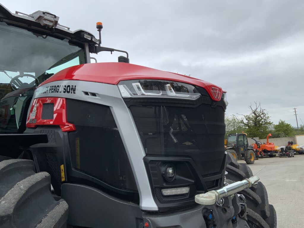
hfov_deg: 61.7
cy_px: 114
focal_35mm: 29
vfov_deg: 48.2
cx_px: 152
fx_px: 255
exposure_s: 1/586
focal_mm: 3
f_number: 1.8
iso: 16
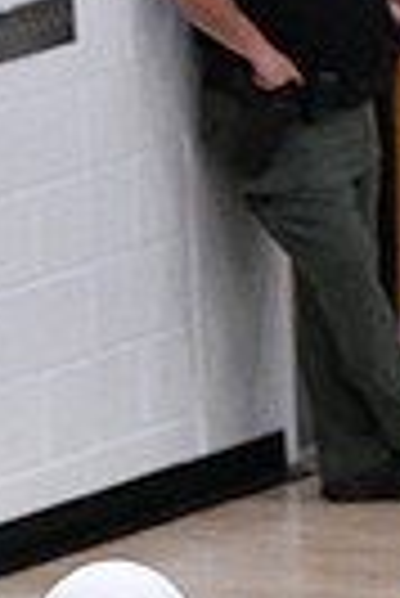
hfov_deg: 1.7
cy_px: 1236
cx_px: 43
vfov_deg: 2.6
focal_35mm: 796
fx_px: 13231
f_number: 3.2
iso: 6400
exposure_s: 1/1250
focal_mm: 122
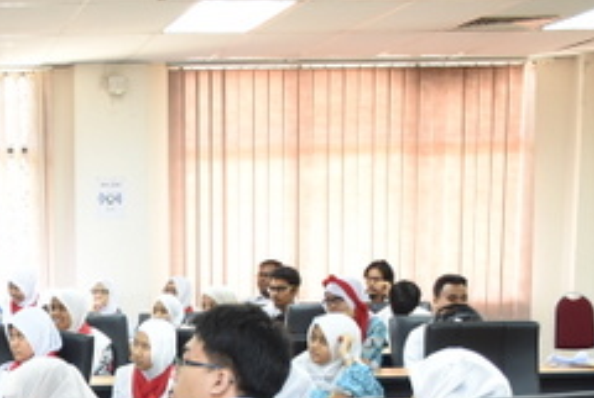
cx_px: -40
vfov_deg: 16.4
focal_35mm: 80
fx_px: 1322
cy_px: 485
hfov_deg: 23.9
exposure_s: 1/20
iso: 640
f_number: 3.5
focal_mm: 20
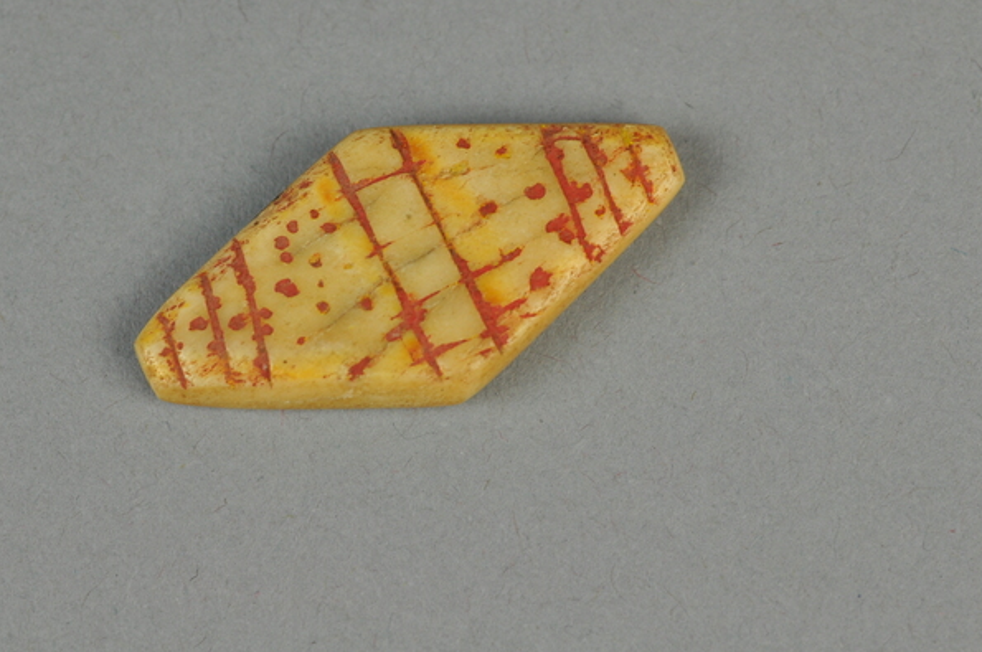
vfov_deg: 11.3
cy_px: 272
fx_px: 3296
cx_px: 416
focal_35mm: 121
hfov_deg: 16.9
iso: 220
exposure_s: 1/40
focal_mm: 60
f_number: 8
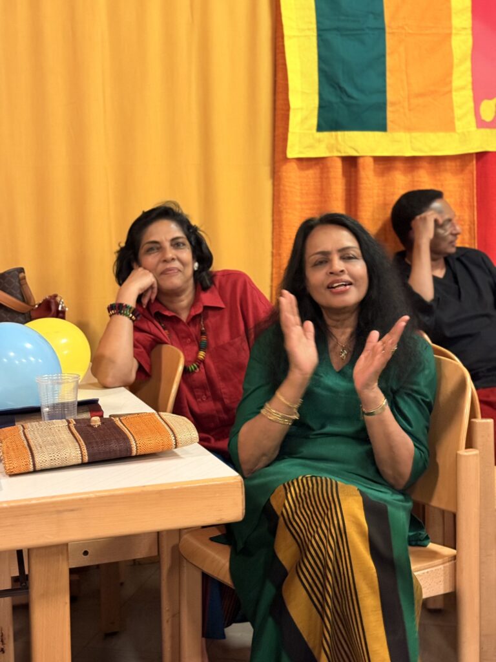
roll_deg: +0.2
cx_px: 248
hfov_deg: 30.3
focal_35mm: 48
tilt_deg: -5.0
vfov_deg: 39.7
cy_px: 331
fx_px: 917
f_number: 1.78
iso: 640
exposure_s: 1/25
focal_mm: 6.76
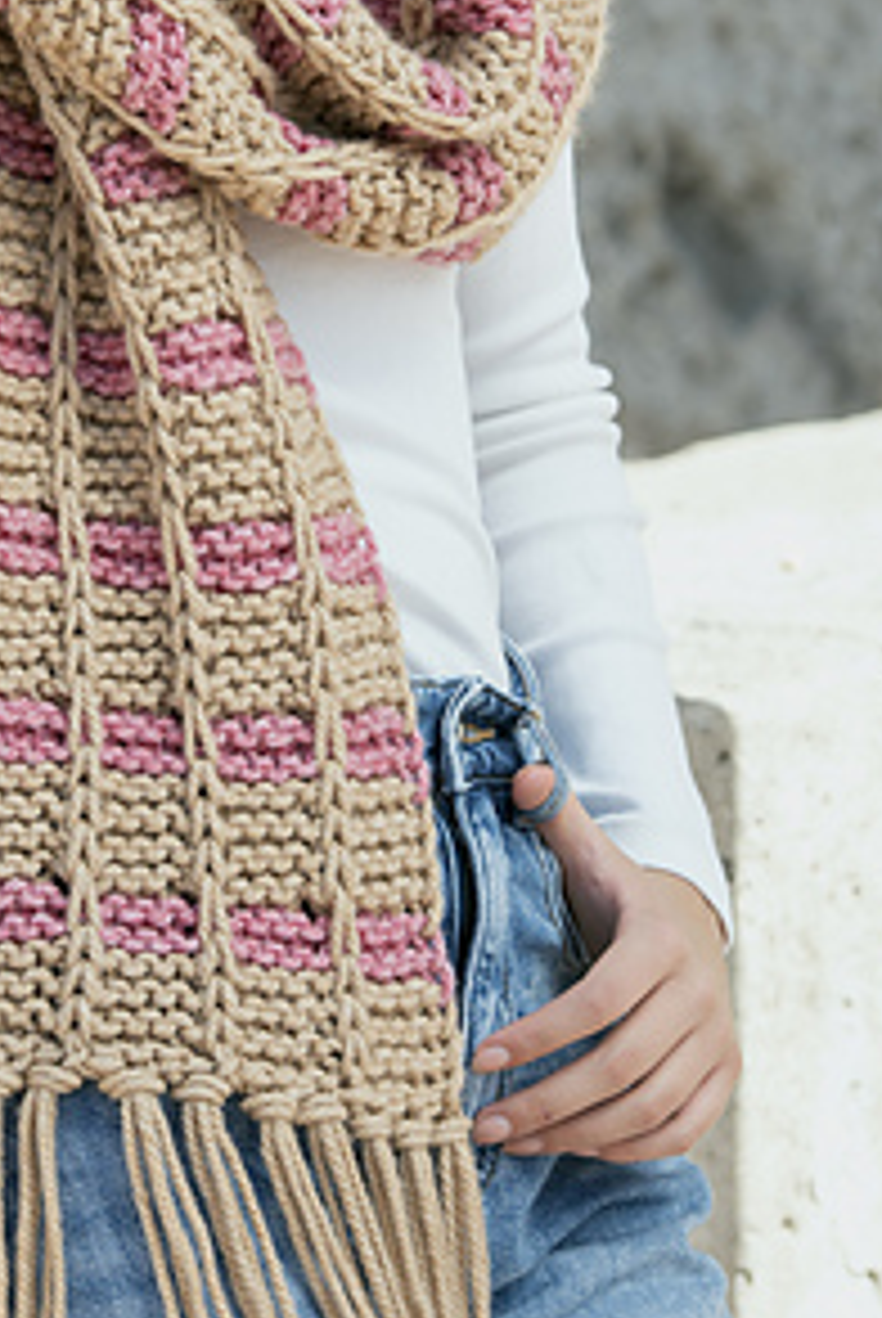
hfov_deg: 5.4
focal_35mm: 253
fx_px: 9275
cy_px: 216
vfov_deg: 8.1
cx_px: 38
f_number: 5
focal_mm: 116
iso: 100
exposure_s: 1/250
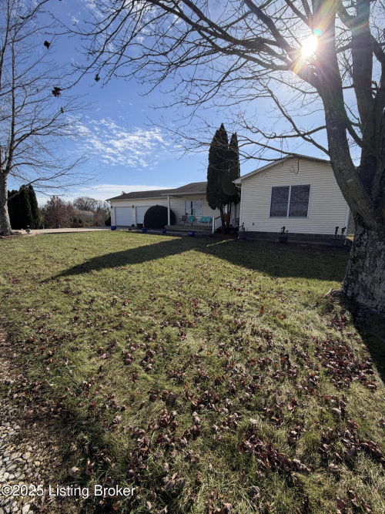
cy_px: 257
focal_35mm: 14
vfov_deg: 102.1
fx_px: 208
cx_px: 192
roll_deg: -0.4
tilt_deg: -8.2
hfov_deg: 85.7
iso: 20
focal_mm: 2.22
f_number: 2.2
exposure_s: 1/770
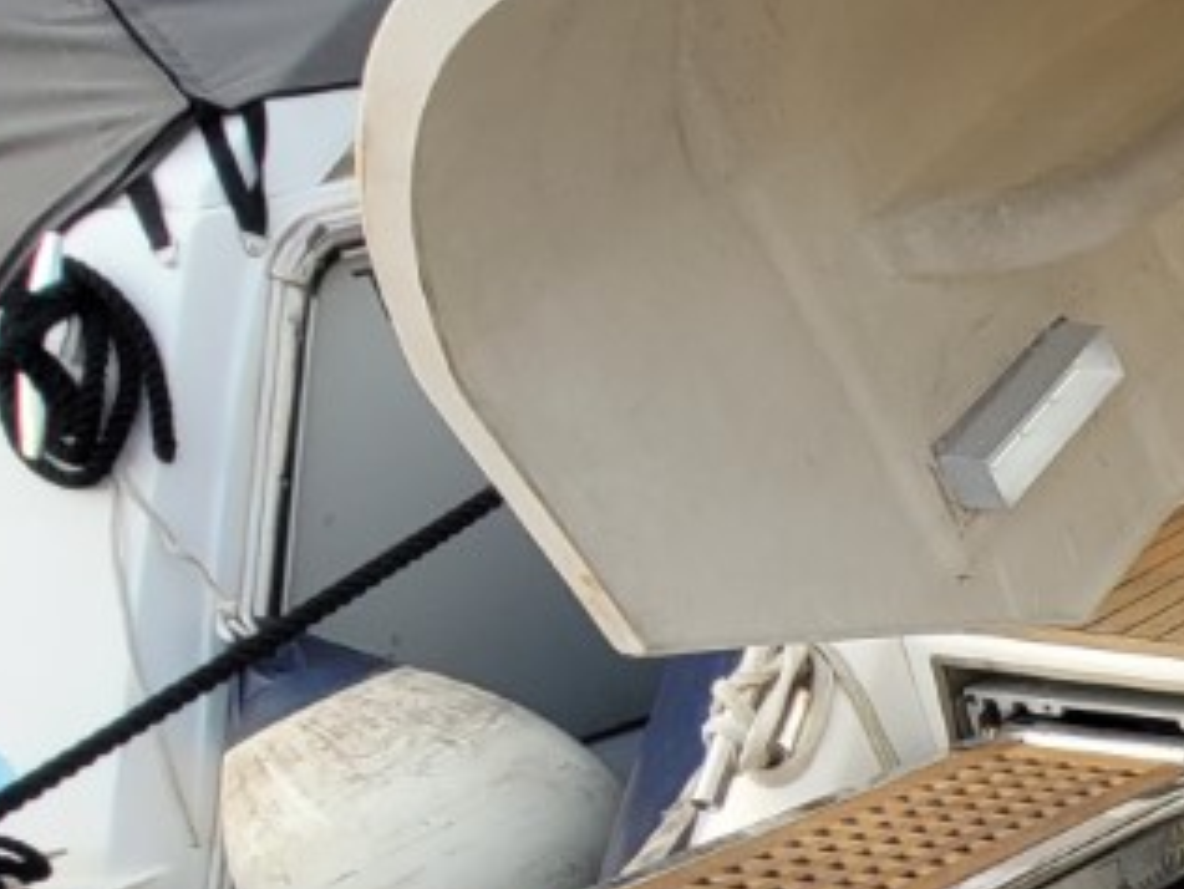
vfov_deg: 22.2
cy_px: 1169
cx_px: 2039
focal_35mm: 59
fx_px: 2019
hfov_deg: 22.3
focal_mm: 1.74
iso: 40
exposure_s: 1/241
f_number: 2.2
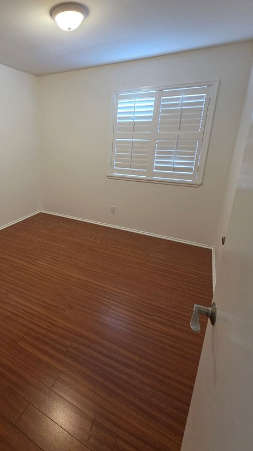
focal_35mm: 18
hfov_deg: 57.4
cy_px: 199
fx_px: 215
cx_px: 59
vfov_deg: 92.2
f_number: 1.9
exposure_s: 1/60
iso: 320
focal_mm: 2.2
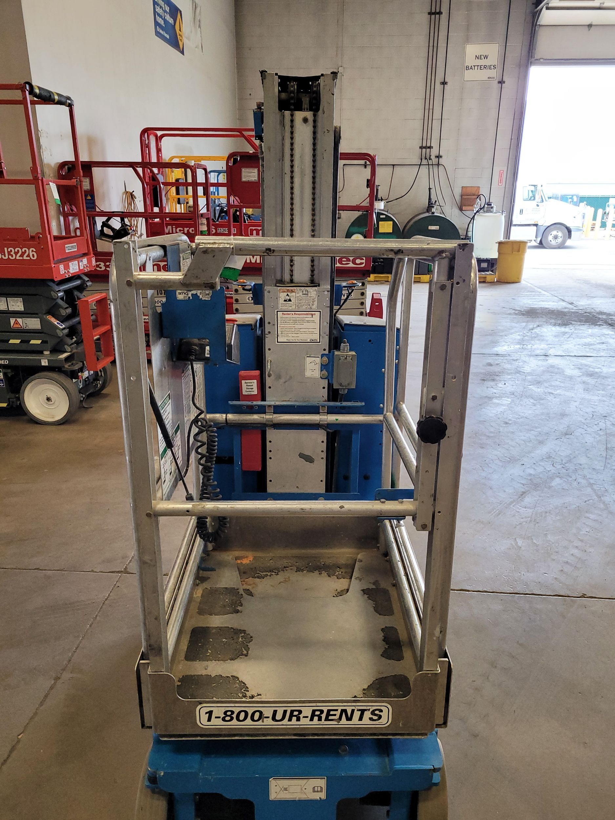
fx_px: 616
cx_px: 308
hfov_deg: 53.1
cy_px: 410
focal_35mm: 26
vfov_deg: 67.3
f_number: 1.8
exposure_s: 1/120
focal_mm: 5.4
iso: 250
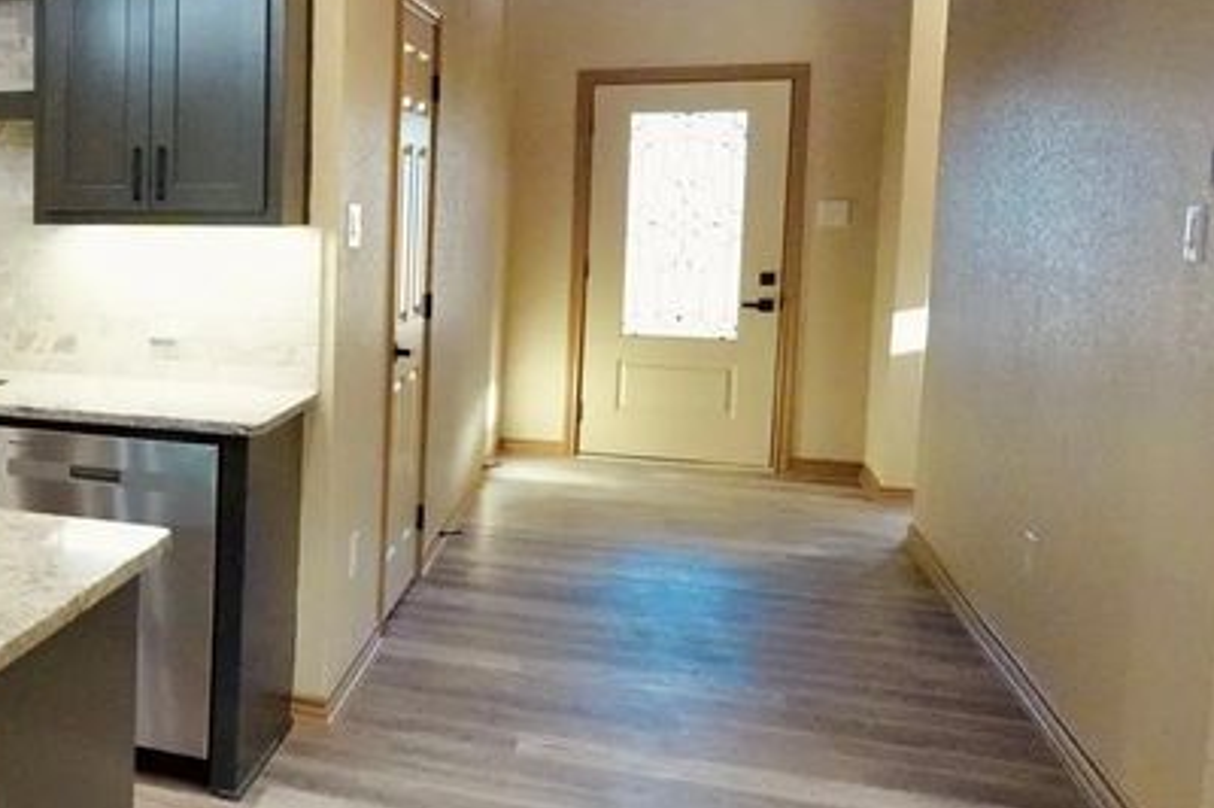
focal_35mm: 41
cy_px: 314
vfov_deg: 32.5
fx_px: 1381
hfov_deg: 36.7
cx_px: -234
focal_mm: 16
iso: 12800
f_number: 2.8
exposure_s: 1/2000
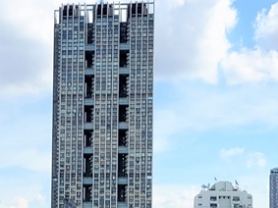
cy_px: 236
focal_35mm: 92
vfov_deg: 15.6
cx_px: 76
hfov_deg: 21.2
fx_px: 739
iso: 40
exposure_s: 1/2240
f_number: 1.8
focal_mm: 5.4
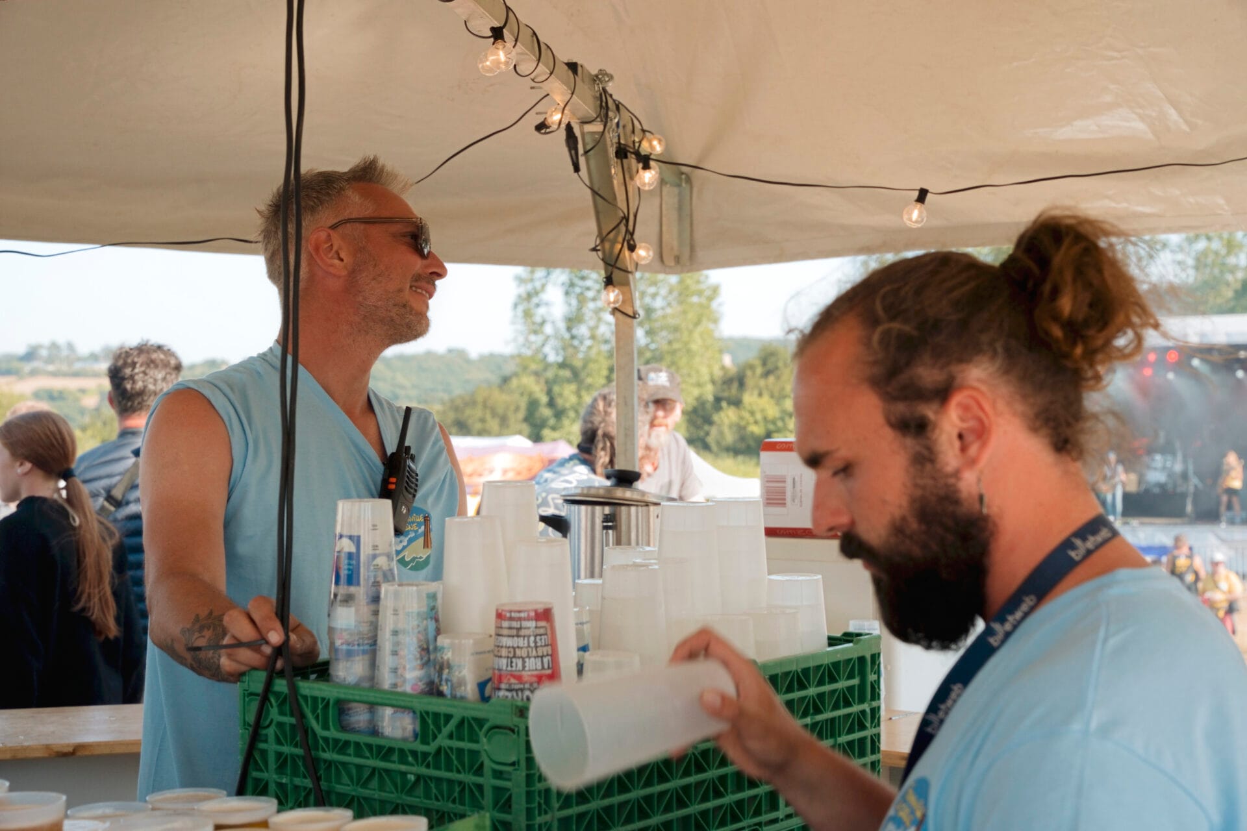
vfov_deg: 24.2
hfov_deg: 35.7
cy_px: 416
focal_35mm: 56
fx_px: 1936
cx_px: 624
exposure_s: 1/250
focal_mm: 55.9
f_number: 7.1
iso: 200
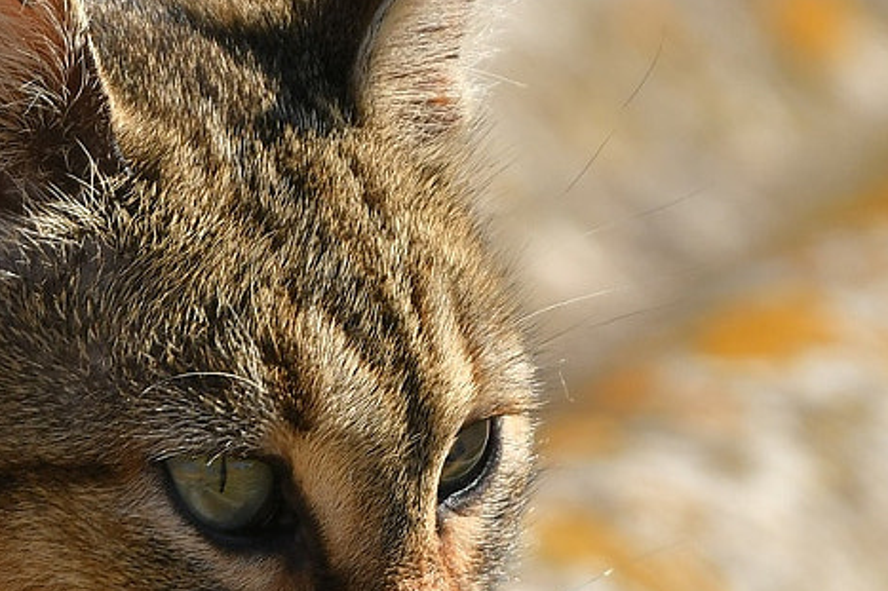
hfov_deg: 2.9
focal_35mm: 719
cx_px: 371
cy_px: 580
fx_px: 17728
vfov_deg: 1.9
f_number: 9
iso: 100
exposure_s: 1/400
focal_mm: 140
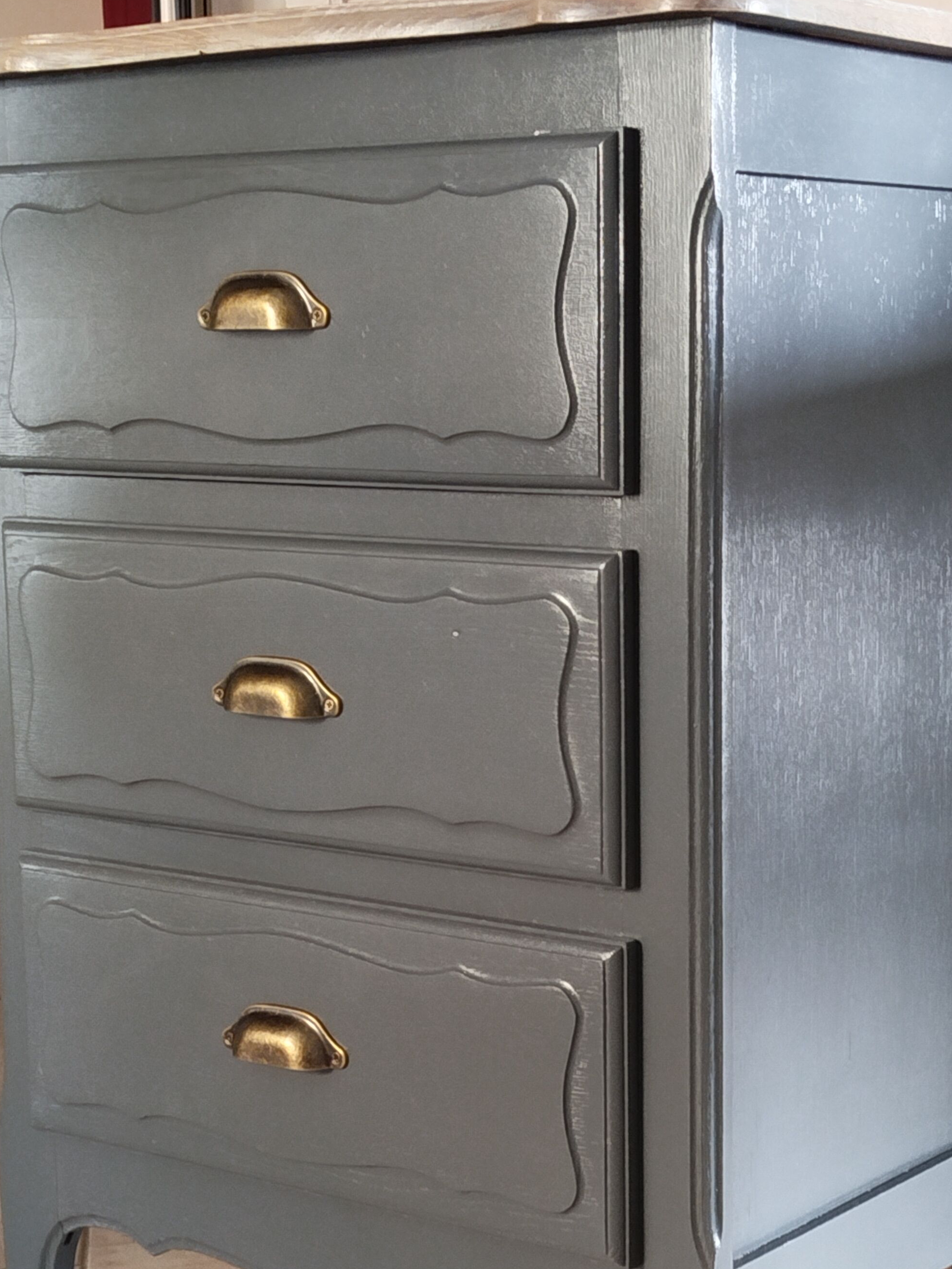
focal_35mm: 73
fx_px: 2676
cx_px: 579
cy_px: 812
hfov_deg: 20.1
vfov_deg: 26.6
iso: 400
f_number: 1.7
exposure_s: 1/17
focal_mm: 5.31
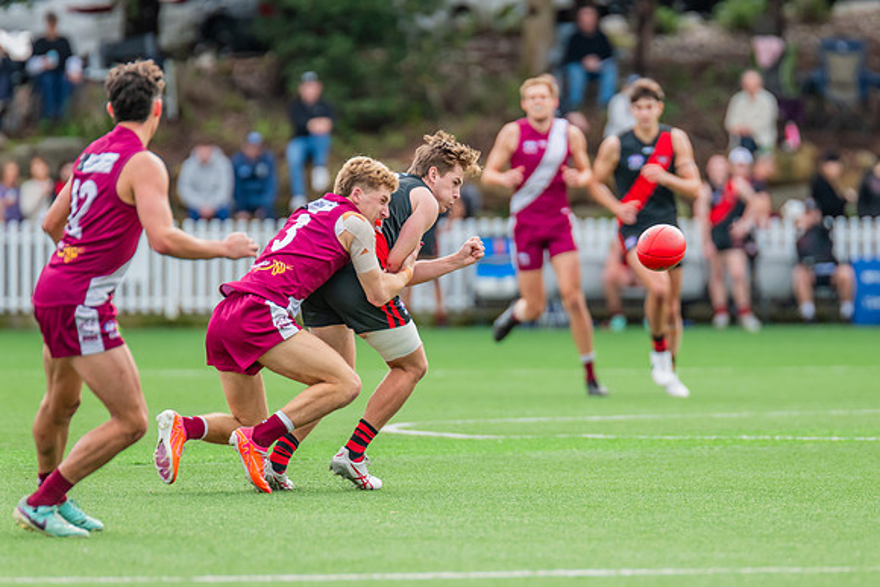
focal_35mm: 525
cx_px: 518
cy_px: 293
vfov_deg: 2.6
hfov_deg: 3.9
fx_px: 12831
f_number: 5
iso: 800
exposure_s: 1/1250
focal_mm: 420
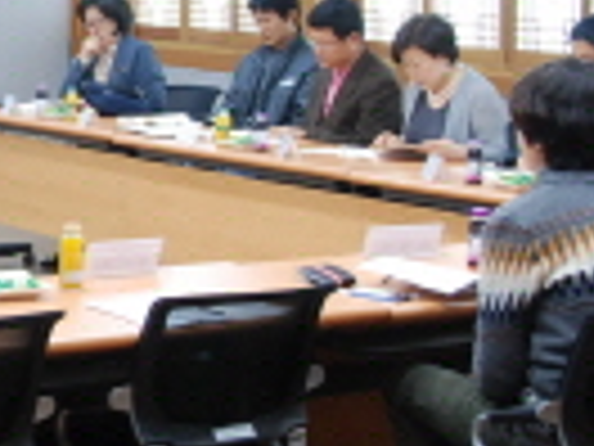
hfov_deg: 15.9
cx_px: -90
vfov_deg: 12.3
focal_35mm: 120
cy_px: 140
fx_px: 2059
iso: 800
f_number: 3.8
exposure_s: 1/50
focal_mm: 22
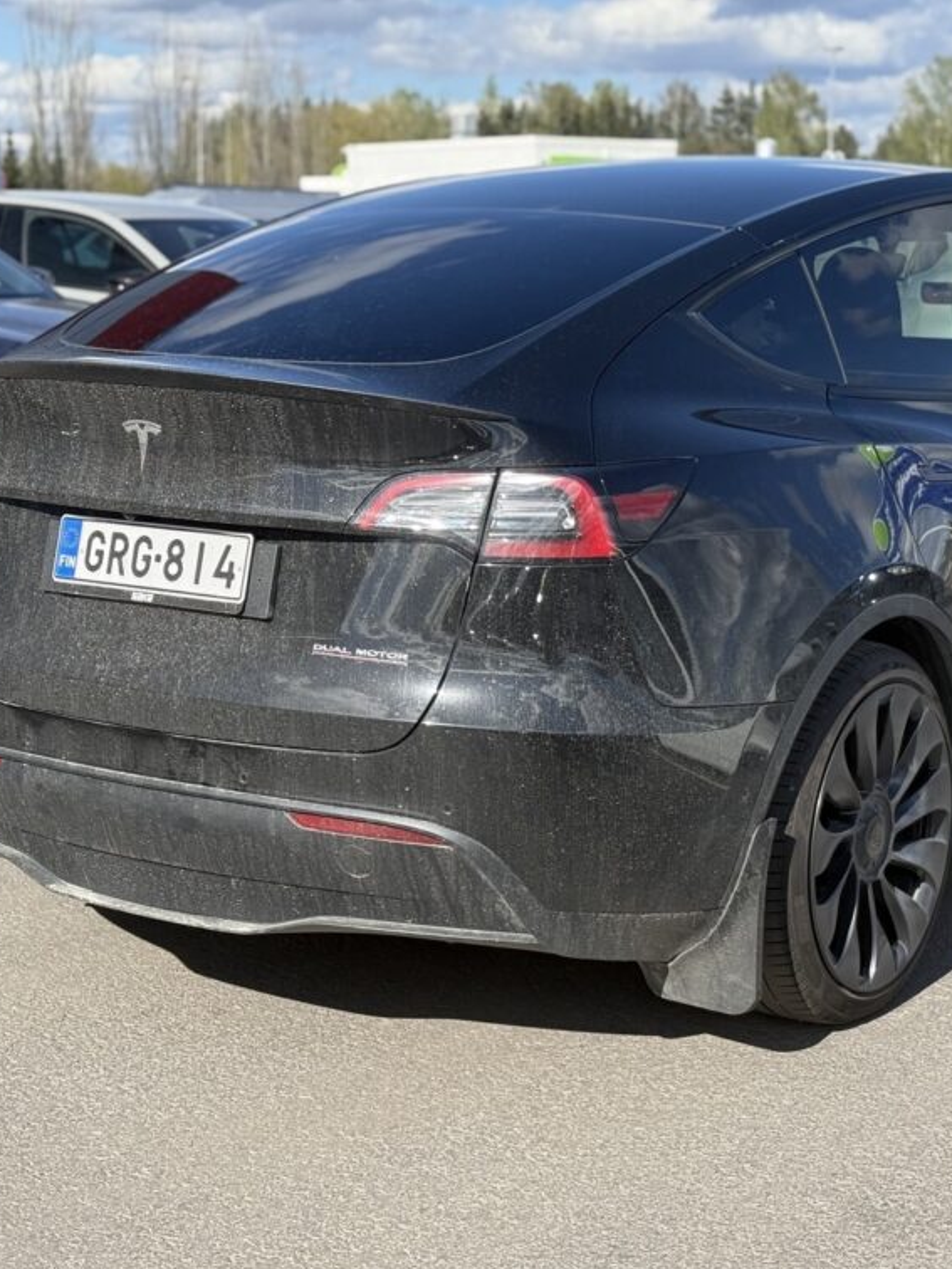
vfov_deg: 29.8
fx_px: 2383
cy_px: 643
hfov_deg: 22.5
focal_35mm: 65
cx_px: 620
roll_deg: -0.3
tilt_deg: -9.6
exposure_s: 1/2976
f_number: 1.78
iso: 80
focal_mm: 6.76
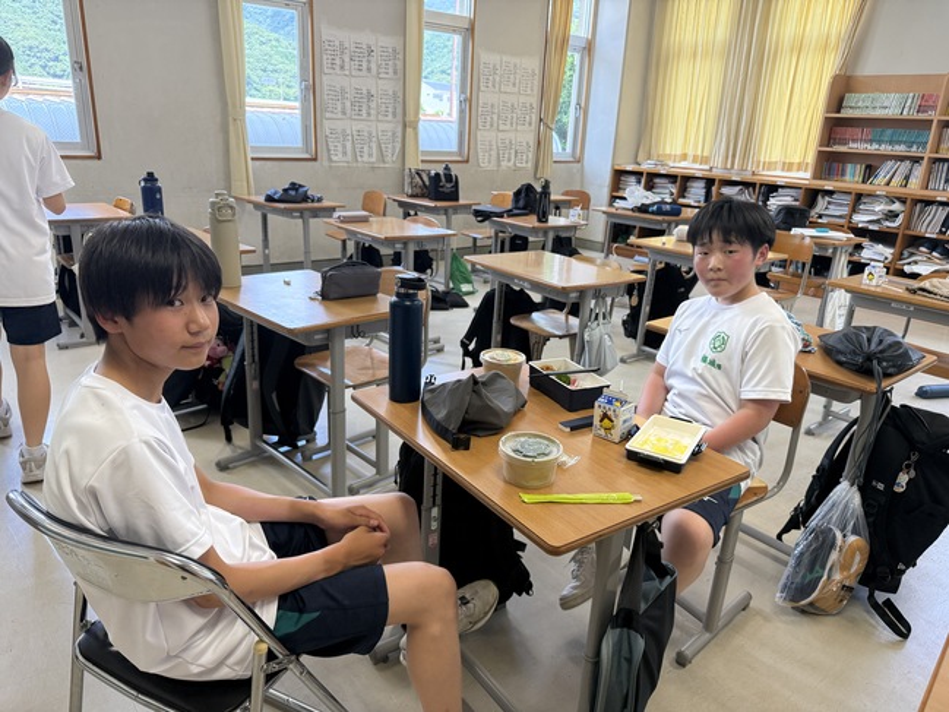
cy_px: 356
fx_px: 658
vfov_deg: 56.8
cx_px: 474
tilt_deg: -18.8
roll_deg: -3.6
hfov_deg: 71.6
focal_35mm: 24
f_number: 1.78
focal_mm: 6.76
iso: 200
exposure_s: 1/216
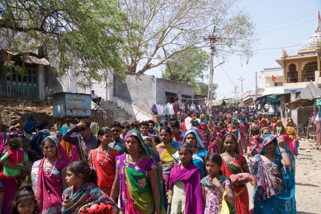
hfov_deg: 41.1
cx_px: 160
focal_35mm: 48
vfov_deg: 28.1
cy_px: 107
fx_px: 428
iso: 200
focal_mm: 32
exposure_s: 1/320
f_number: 9
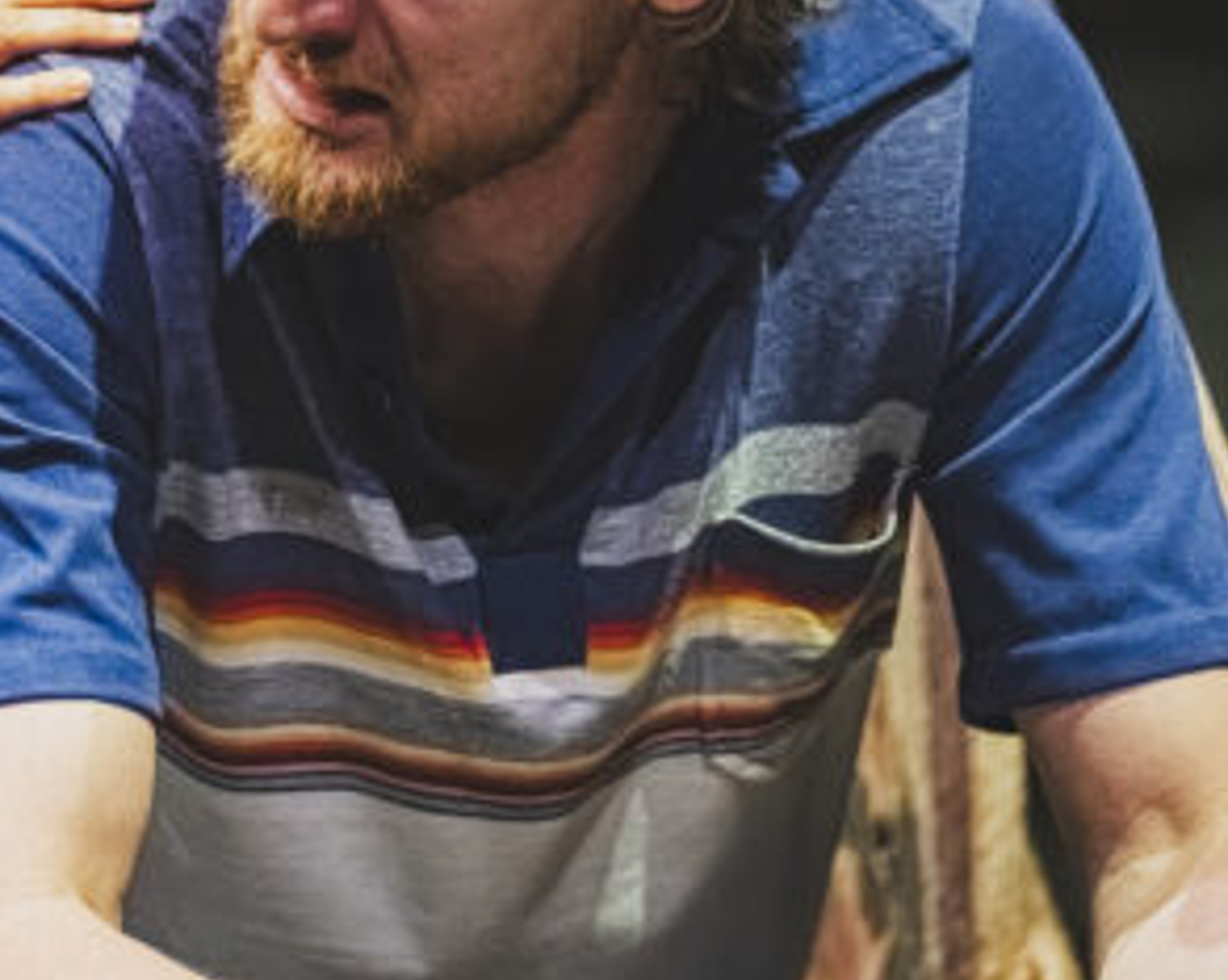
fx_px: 16816
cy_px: 117
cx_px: 222
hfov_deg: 4.2
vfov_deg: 3.3
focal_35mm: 463
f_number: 2.8
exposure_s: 1/250
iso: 2000
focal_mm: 188
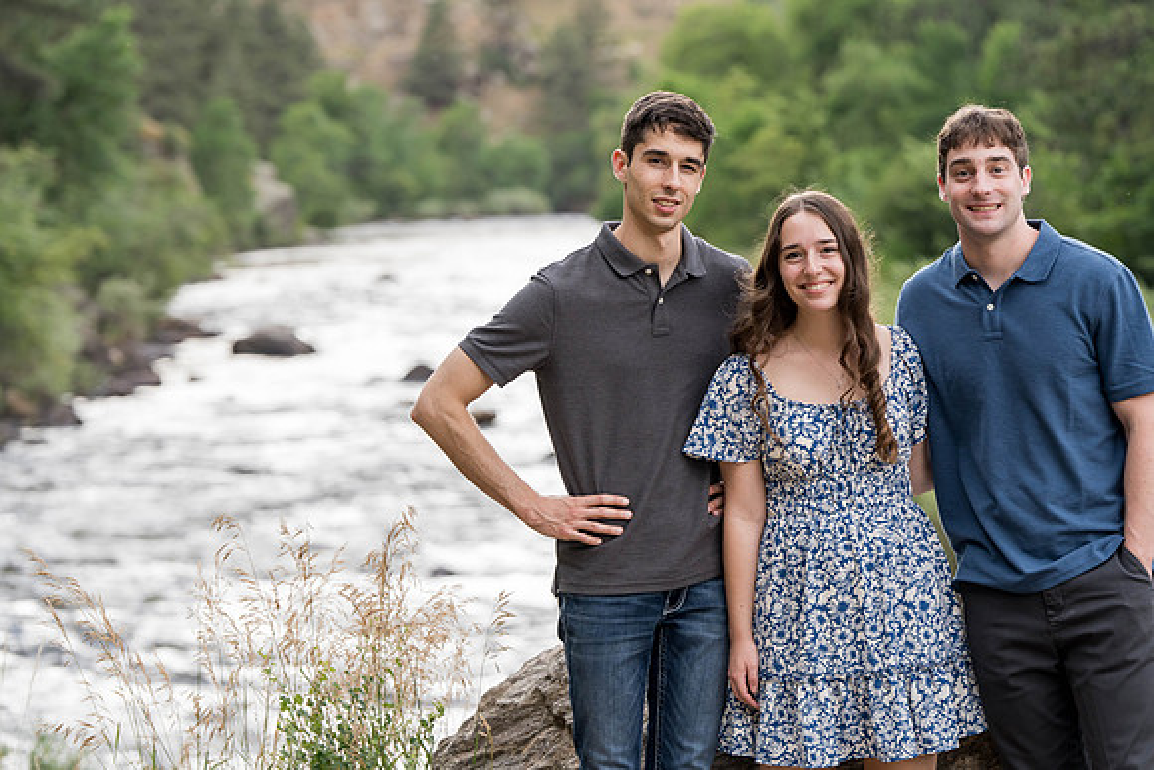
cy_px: 385
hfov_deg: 16.4
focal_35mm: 125
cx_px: 577
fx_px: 4008
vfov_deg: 11.0
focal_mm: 125
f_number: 4.5
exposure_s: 1/125
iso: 800
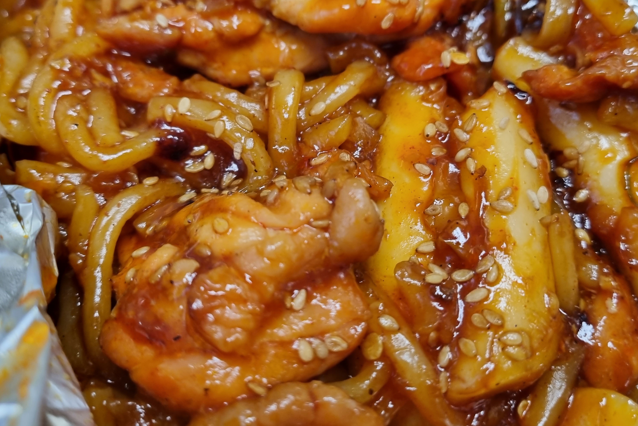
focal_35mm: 37
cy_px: 160
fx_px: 656
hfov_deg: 51.9
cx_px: 321
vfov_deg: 35.7
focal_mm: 5.4
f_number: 1.8
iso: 250
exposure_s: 1/120
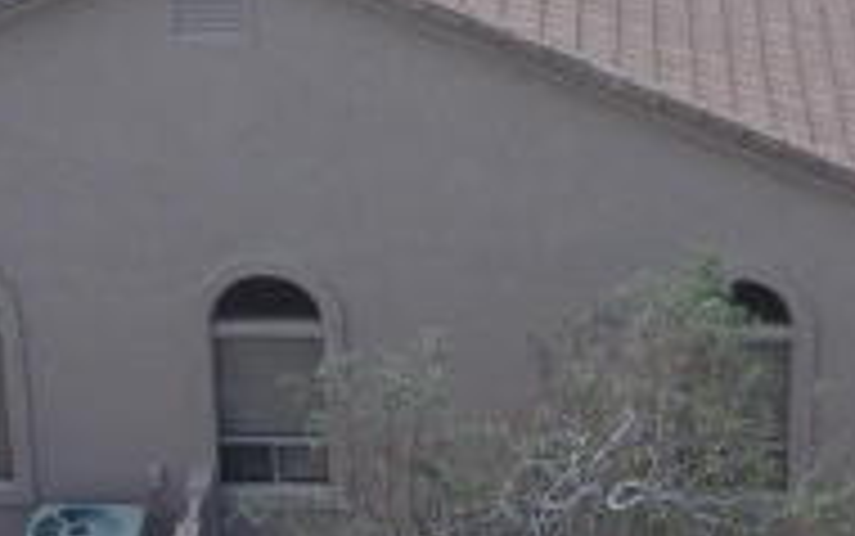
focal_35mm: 114
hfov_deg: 18.3
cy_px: 266
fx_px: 2658
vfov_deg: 11.5
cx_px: 454
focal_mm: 3.61
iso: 100
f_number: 2.8
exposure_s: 1/428
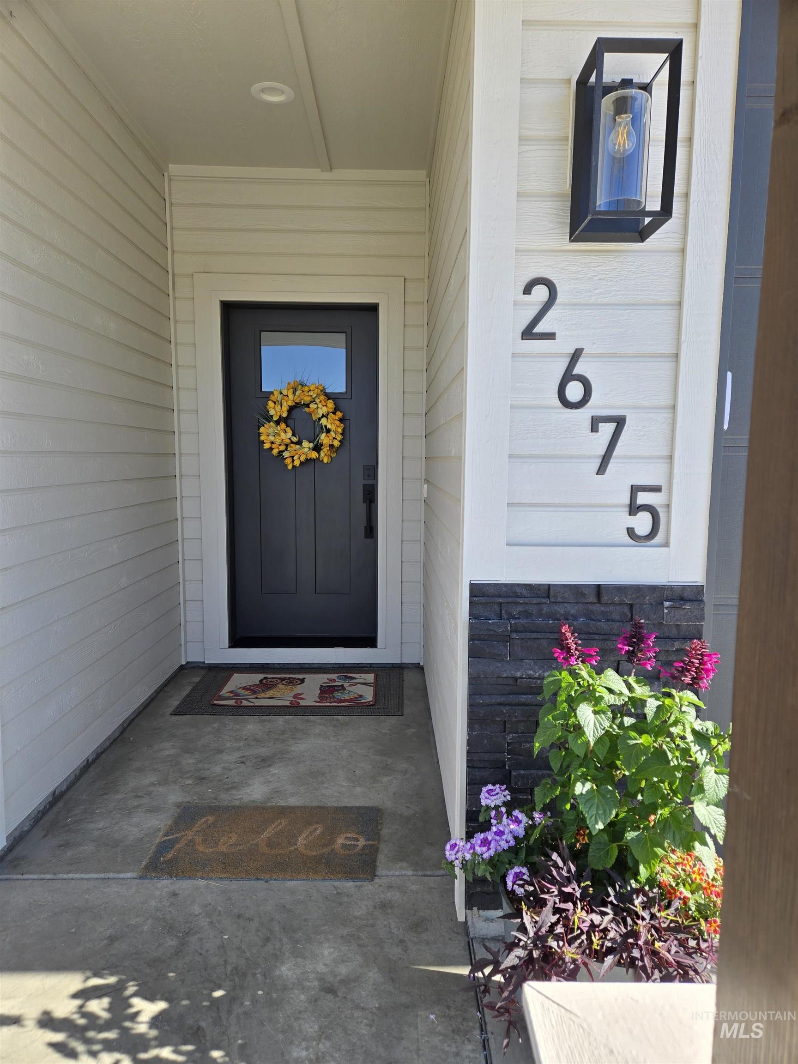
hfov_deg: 58.9
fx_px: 707
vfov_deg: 73.9
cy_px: 532
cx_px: 399
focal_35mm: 23
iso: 25
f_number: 1.8
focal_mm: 5.4
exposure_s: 1/681
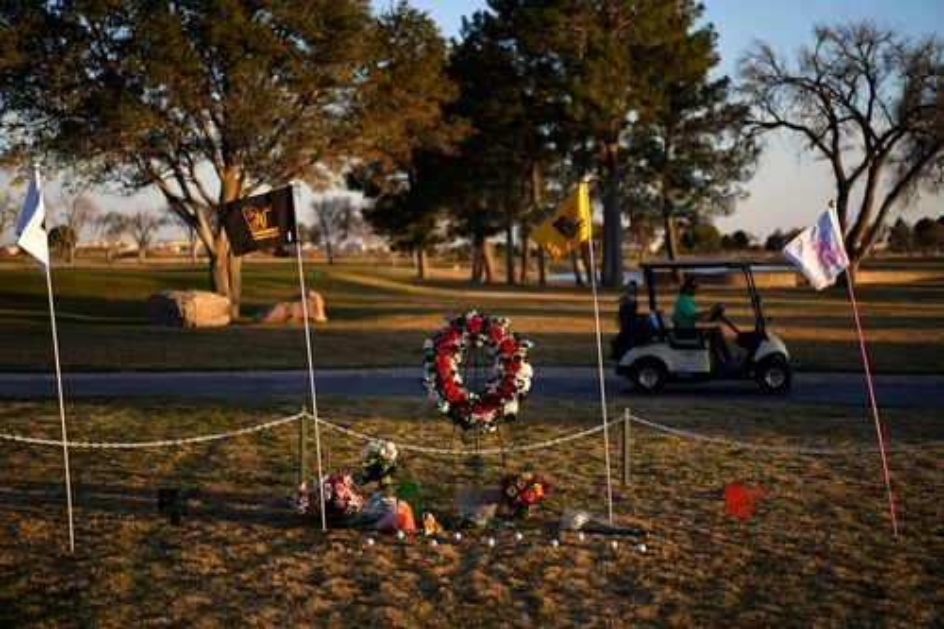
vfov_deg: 24.6
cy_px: 314
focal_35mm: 55
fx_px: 1442
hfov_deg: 36.3
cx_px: 472
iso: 400
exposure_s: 1/5000
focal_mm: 55
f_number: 1.8
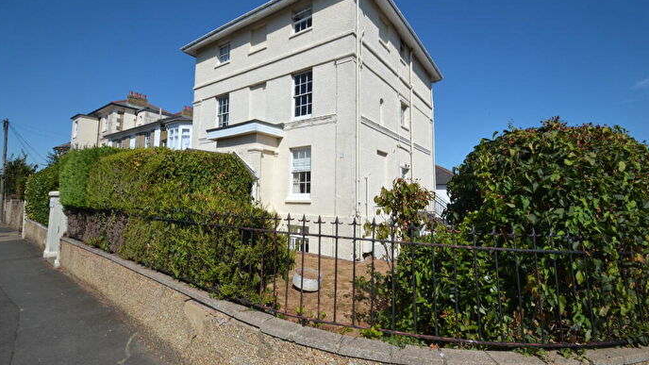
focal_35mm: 16
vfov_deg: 66.7
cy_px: 155
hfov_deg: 99.4
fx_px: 275
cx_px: 324
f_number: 11
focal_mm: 10
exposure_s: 1/500
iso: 400
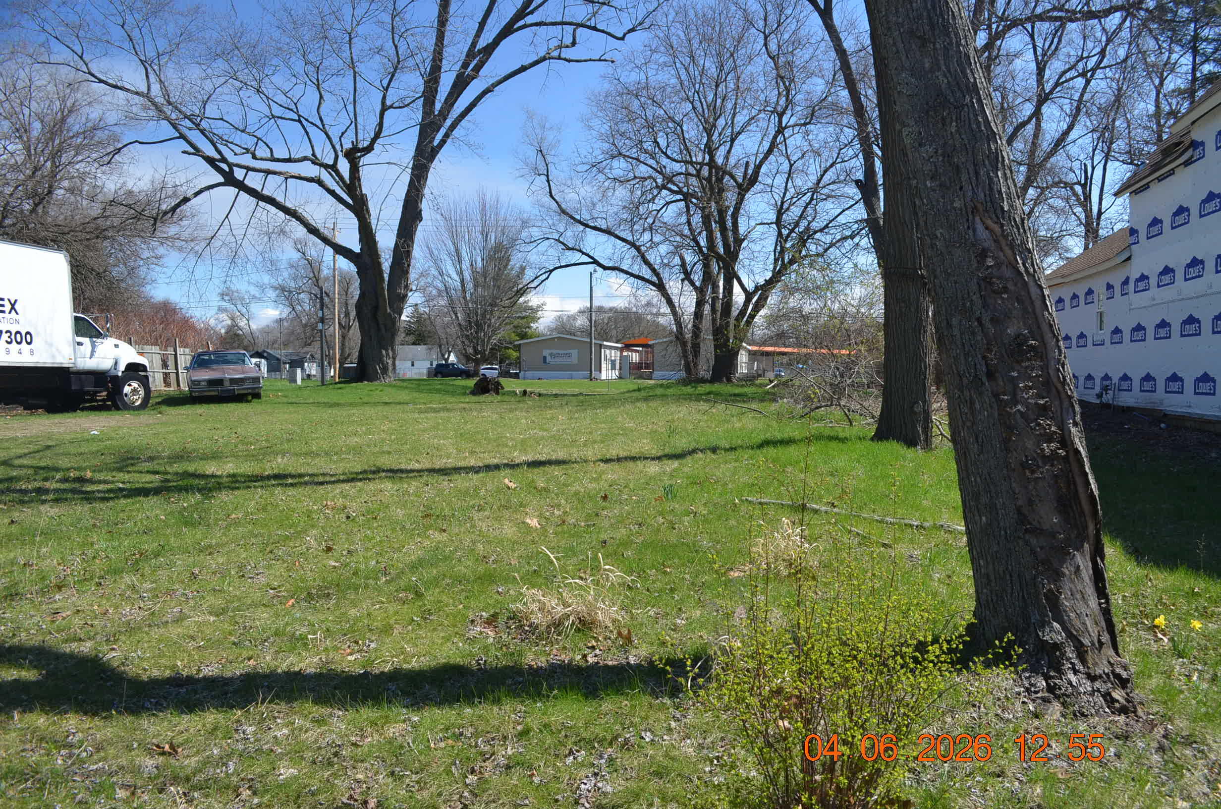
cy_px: 404
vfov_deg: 47.7
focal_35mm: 27
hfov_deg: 67.5
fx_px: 914
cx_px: 610
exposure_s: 1/200
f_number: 7.1
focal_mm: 18
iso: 200
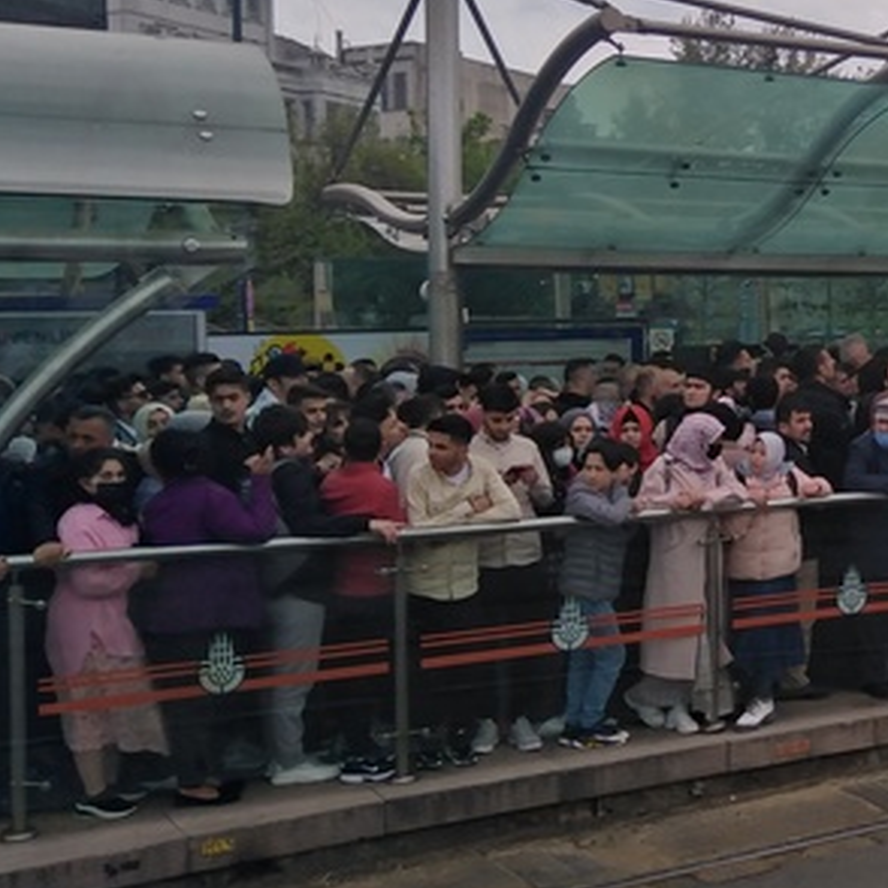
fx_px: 1567
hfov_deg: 28.6
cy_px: 338
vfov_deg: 31.5
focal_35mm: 54
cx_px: 982
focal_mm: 3.59
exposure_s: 1/1225
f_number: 1.8
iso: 101
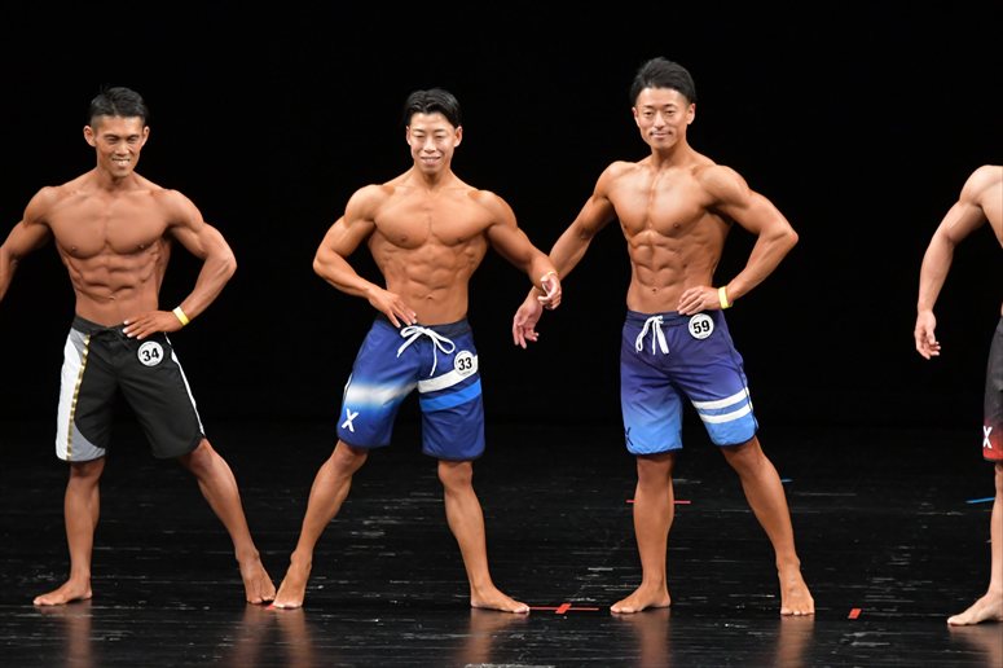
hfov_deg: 7.2
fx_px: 7937
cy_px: 334
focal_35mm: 285
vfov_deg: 4.8
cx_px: 502
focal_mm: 190
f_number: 5.6
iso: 3200
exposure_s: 1/400
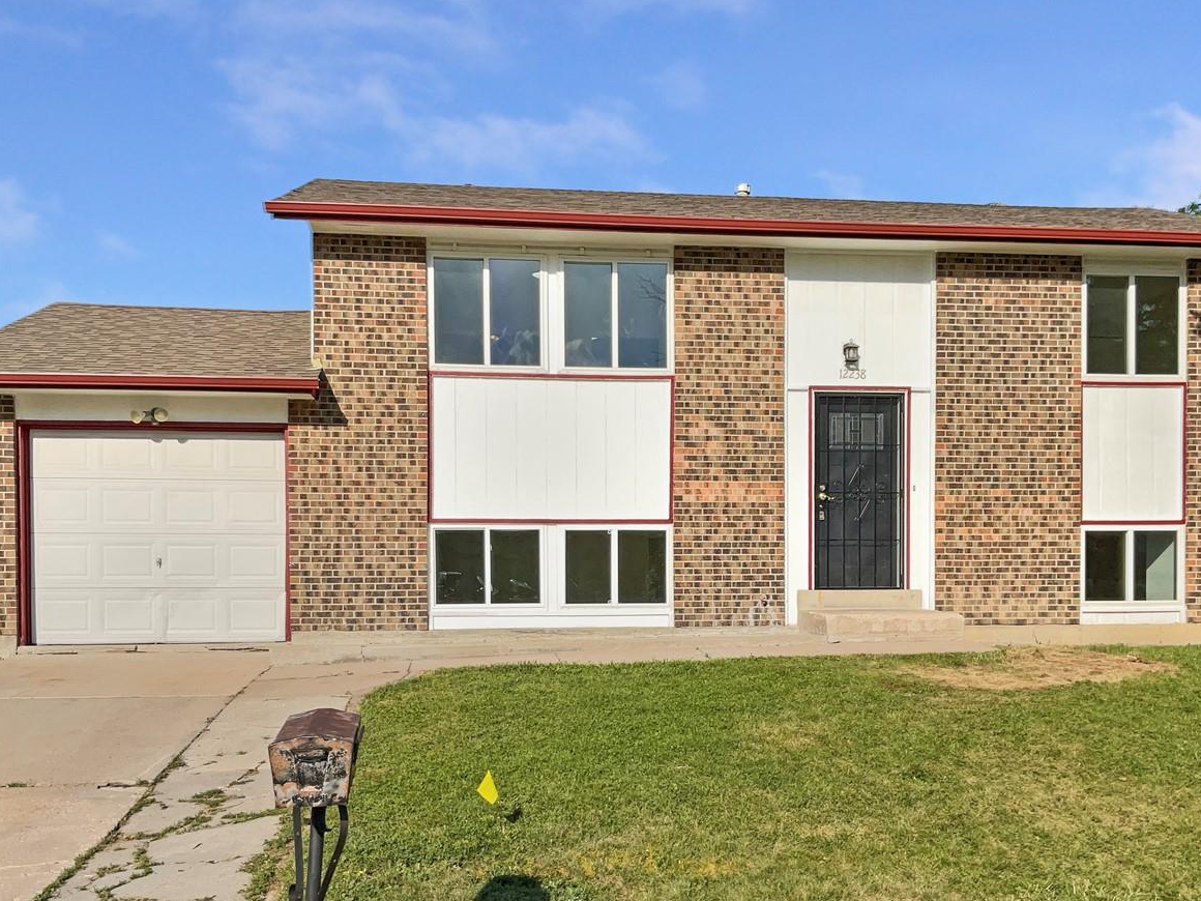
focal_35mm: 40
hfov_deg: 46.7
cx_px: 675
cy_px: 577
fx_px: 1388
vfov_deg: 35.7
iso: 16
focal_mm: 3
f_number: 1.8
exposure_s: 1/6536
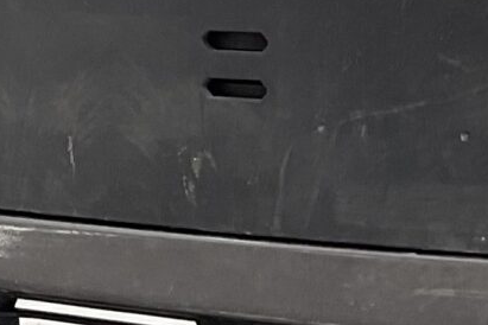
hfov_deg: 10.9
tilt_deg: -13.2
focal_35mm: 188
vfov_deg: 7.2
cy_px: 402
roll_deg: -2.8
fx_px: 2548
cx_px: 310
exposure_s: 1/120
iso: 20
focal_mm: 3
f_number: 1.8
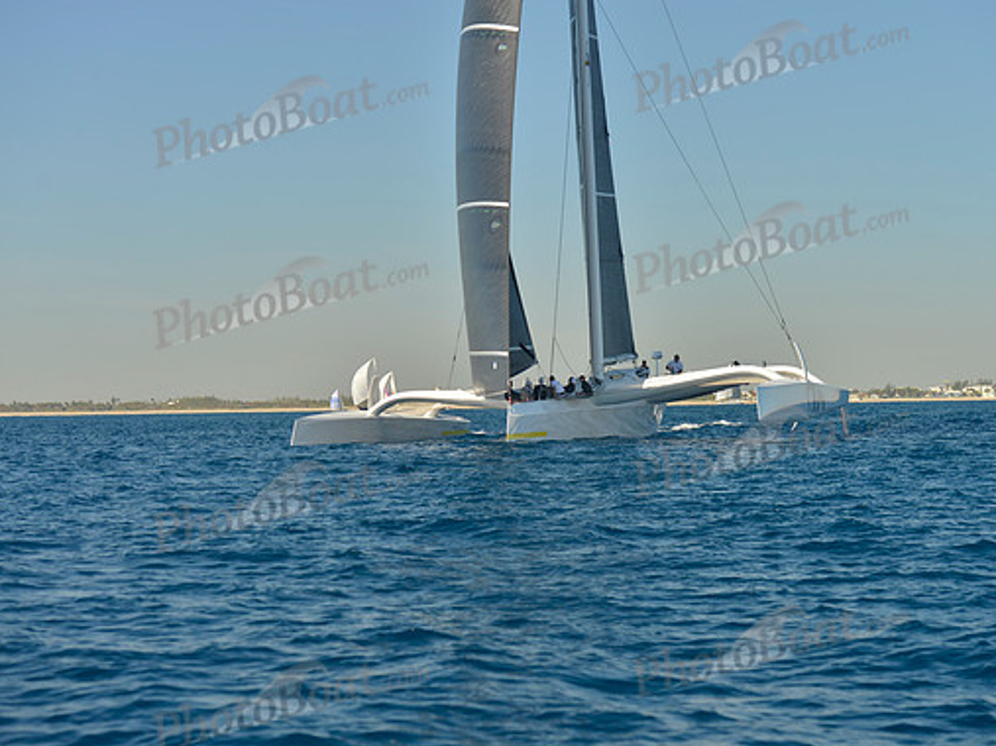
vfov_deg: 19.1
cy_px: 372
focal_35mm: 77
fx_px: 2215
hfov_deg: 25.3
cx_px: 532
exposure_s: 1/640
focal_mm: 70
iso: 200
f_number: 5.6
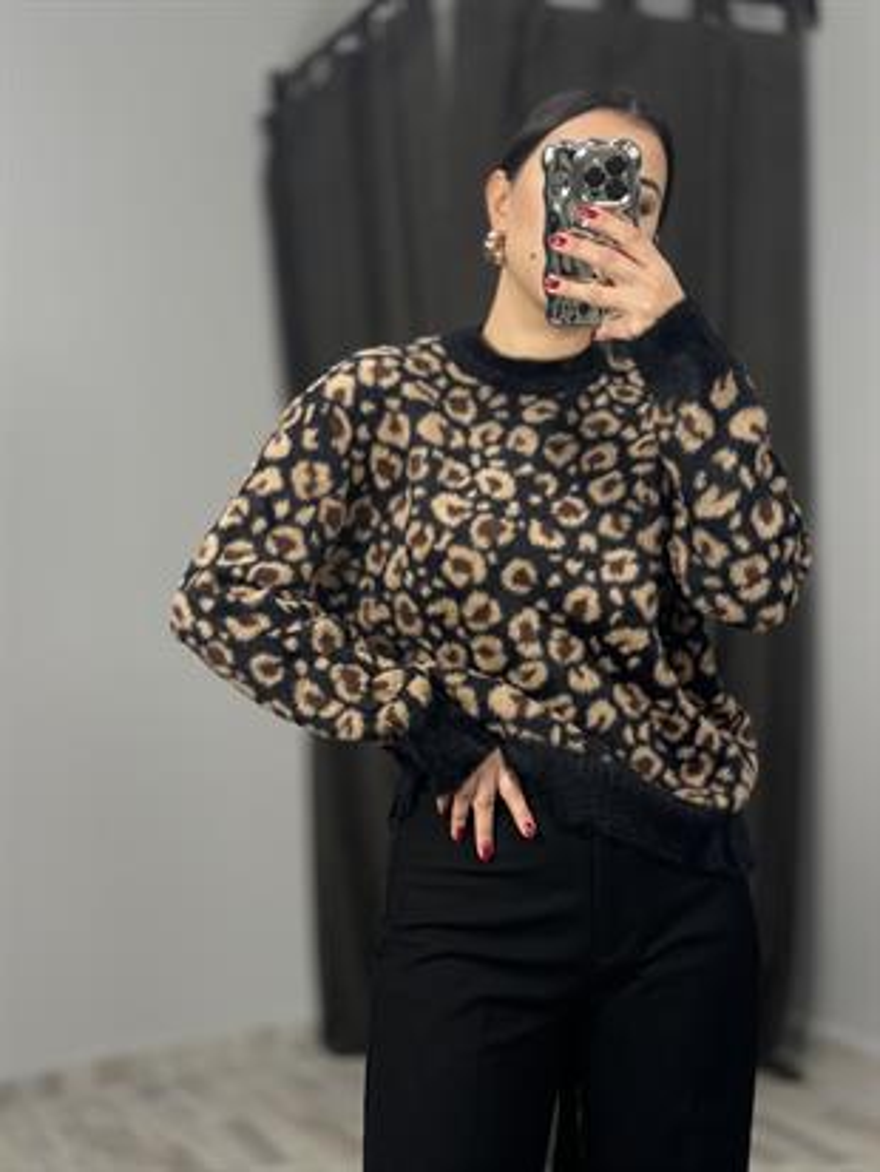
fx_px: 1626
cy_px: 586
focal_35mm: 48
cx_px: 440
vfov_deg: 39.6
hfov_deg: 30.3
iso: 125
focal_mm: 6.86
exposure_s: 1/50
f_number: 1.78
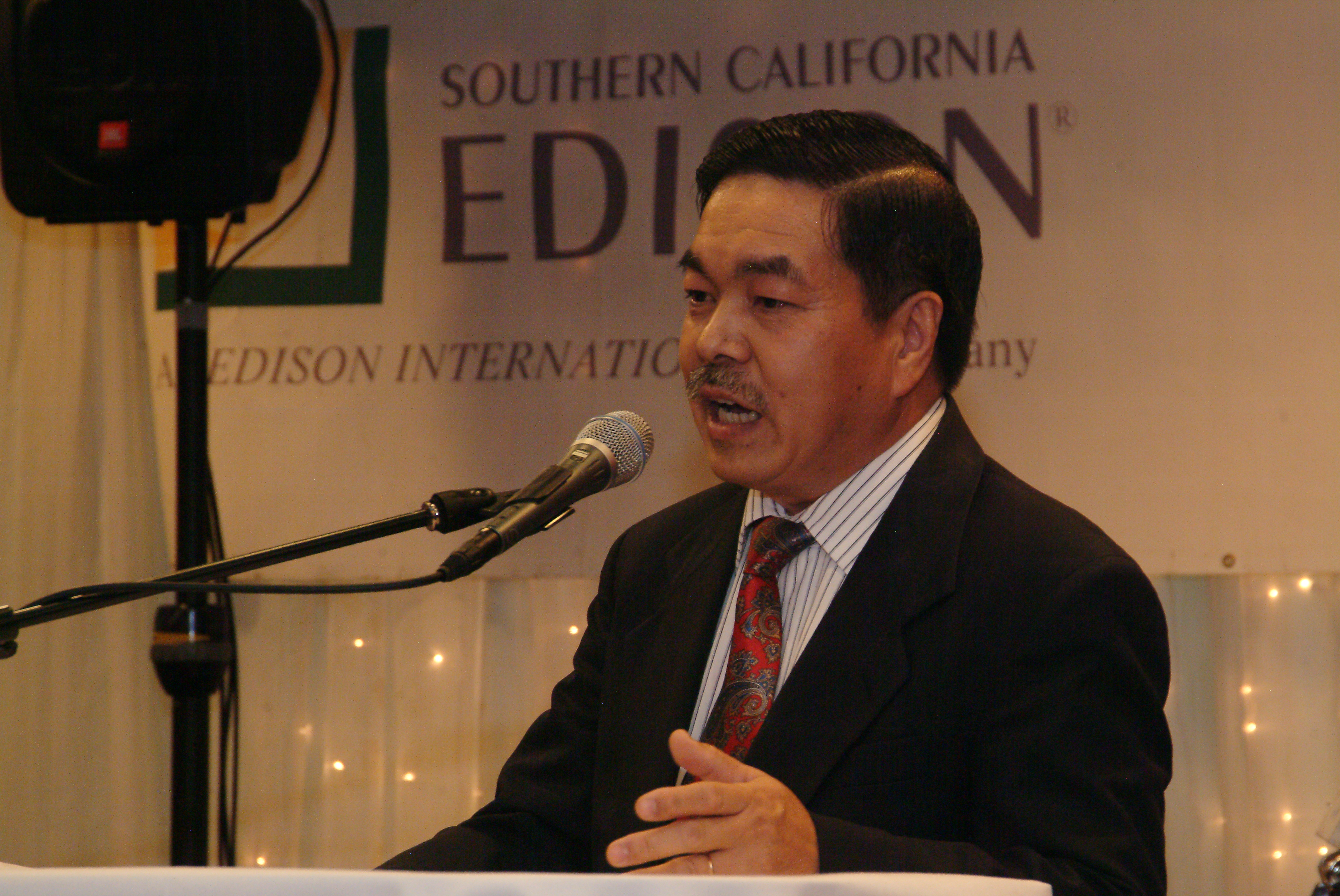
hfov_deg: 15.3
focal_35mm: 134
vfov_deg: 10.3
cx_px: 670
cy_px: 448
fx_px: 4975
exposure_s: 1/60
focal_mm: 89
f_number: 8
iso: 1600
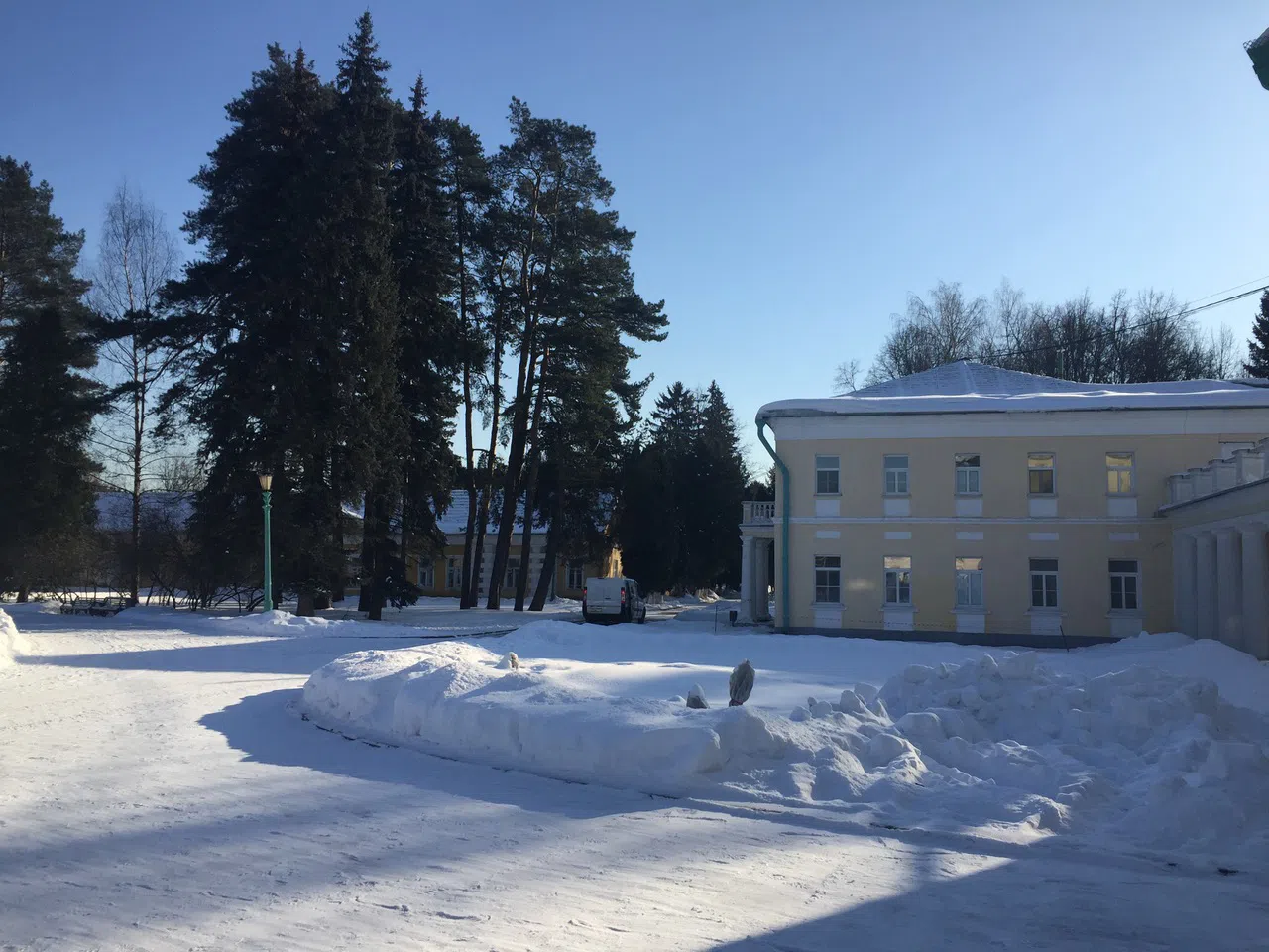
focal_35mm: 29
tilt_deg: +4.5
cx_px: 634
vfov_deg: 48.2
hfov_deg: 61.7
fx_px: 1063
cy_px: 476
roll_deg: -0.4
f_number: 2.2
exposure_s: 1/2198
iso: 32
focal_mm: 4.15
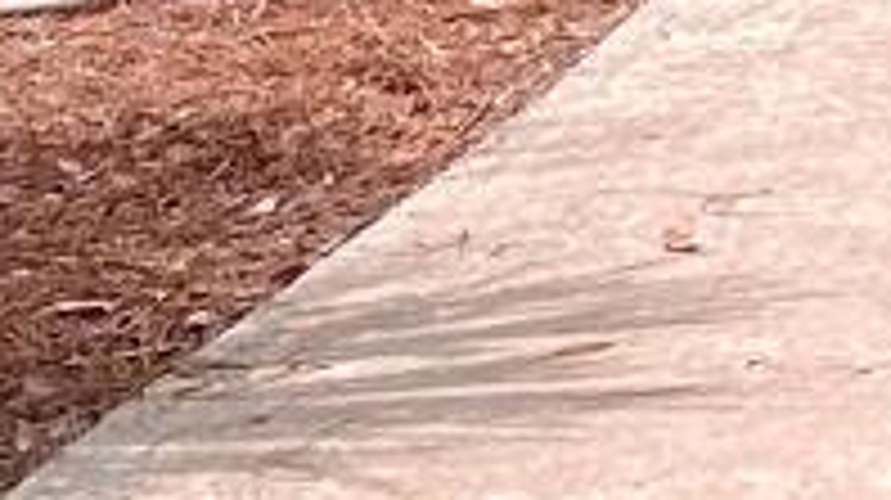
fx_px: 6752
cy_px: -1644
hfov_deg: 6.4
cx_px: 3254
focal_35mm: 286
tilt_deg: +4.6
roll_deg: -0.1
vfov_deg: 3.9
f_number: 1.8
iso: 32
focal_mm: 4.25
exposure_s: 1/1287
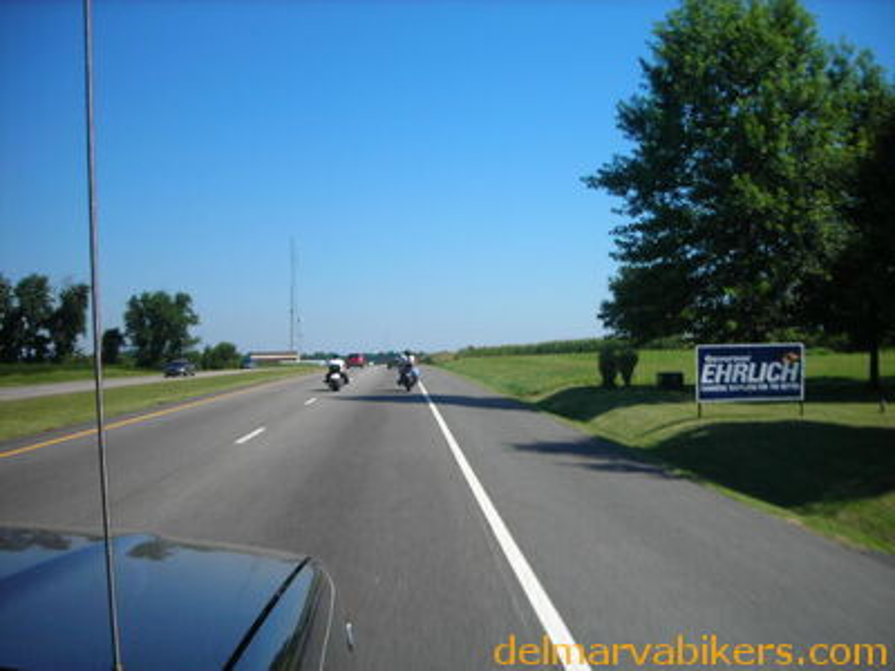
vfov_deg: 37.7
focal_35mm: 38
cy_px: 336
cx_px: 448
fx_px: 982
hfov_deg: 49.0
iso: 50
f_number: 6.4
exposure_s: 1/160
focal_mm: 6.3
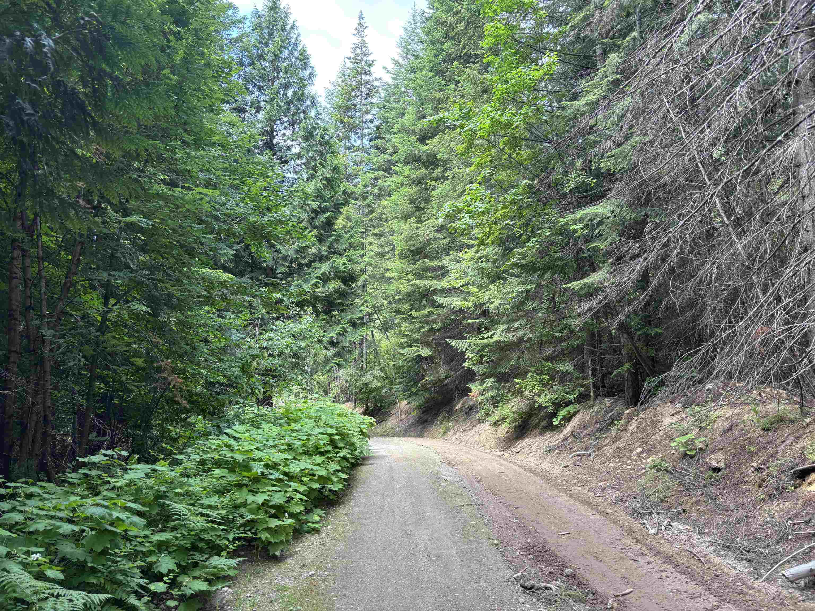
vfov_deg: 53.1
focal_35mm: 26
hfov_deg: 67.3
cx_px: 408
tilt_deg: +3.8
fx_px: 612
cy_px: 306
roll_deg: +1.5
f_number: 1.6
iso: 40
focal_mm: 5.96
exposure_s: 1/121
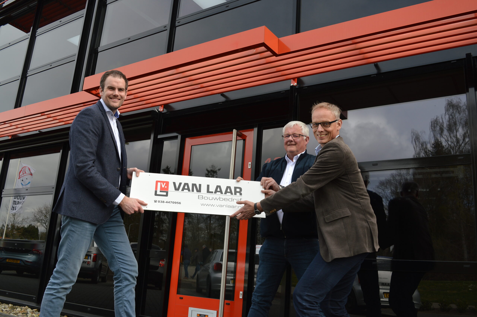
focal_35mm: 33
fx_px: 437
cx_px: 238
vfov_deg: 39.9
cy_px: 158
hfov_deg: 57.3
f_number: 7.1
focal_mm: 22
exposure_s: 1/200
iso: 100
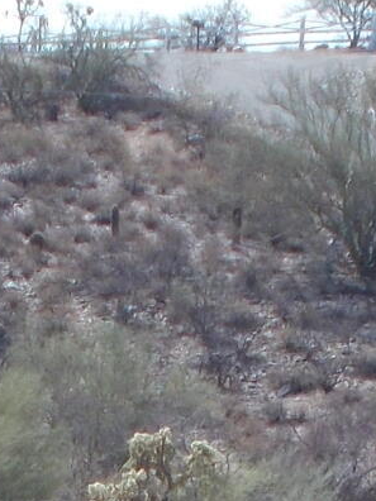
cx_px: 160
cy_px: 784
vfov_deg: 5.9
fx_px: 4823
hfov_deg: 4.5
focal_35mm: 333
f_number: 4.2
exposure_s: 1/500
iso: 80
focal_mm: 7.9
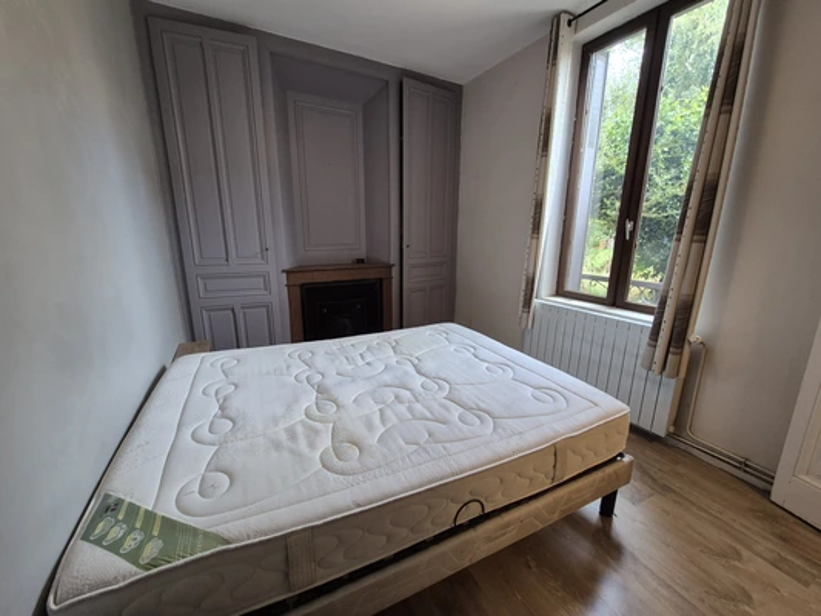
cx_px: 410
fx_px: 308
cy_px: 308
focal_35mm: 13
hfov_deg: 106.2
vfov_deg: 89.9
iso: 125
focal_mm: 2.2
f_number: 2.2
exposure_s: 1/50
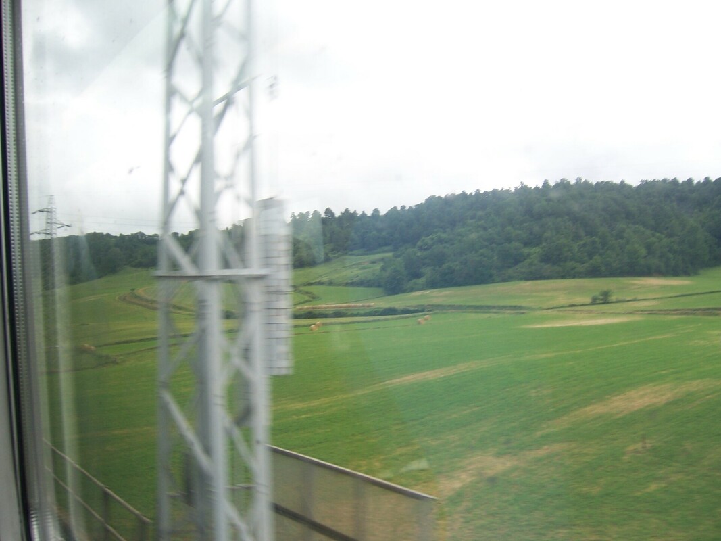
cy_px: 270
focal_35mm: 36
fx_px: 750
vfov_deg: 39.6
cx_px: 360
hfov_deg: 51.4
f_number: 2.8
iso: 80
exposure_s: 1/200
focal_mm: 6.2
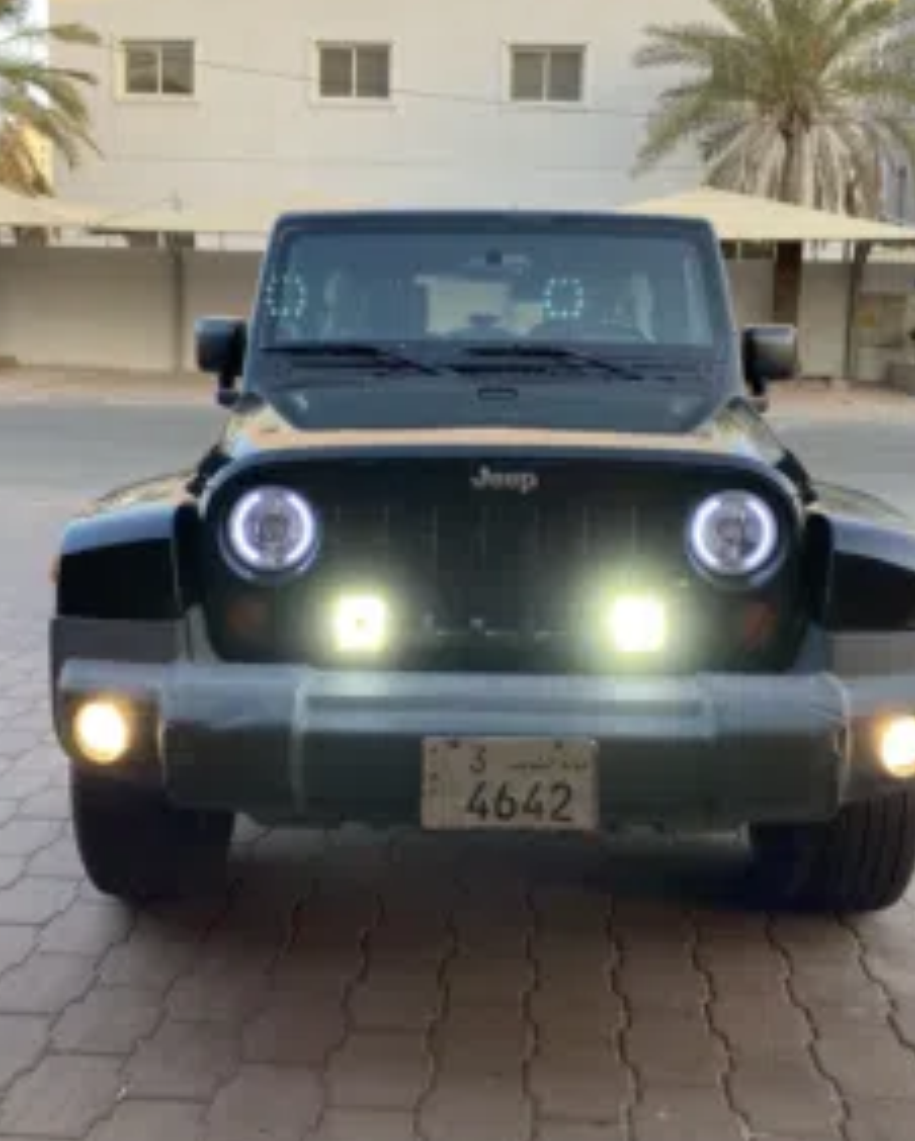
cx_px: 478
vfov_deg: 49.9
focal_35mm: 36
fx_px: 1217
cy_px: 457
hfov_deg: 41.2
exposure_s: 1/121
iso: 64
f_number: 1.8
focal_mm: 4.25
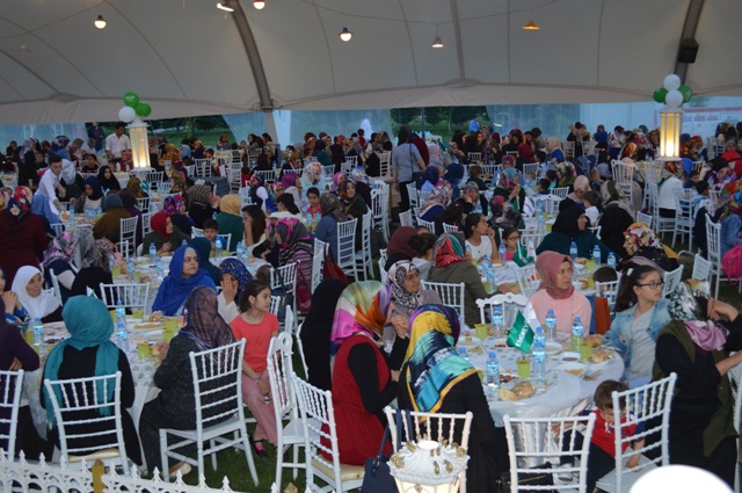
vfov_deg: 31.8
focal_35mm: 42
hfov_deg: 46.5
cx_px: 371
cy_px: 246
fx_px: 865
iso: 560
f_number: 4.5
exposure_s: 1/60
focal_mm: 28
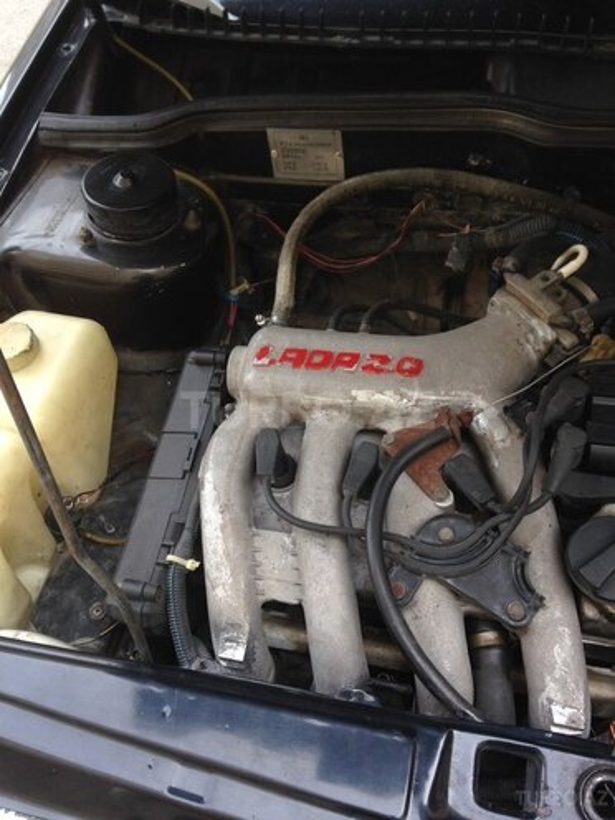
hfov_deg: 42.9
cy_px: 410
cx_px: 308
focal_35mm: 33
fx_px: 782
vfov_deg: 55.4
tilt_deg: -47.5
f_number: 2.4
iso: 64
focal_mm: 4.12
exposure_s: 1/120
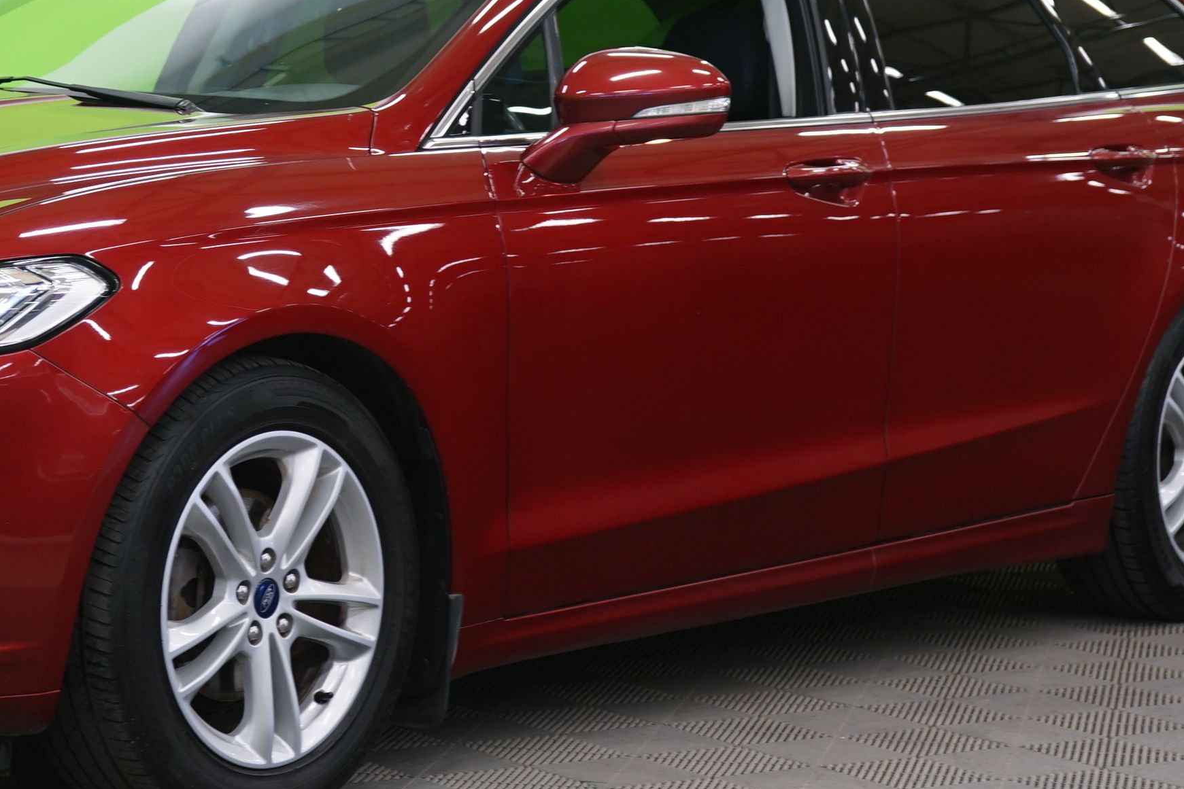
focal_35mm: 104
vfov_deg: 13.1
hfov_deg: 19.5
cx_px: 260
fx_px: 3420
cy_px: 171
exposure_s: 1/6
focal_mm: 46
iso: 400
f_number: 5
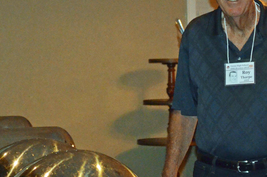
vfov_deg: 6.3
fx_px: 1601
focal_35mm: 216
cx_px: 142
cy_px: -15
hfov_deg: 9.5
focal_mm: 55
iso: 3200
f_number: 5.6
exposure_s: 1/60
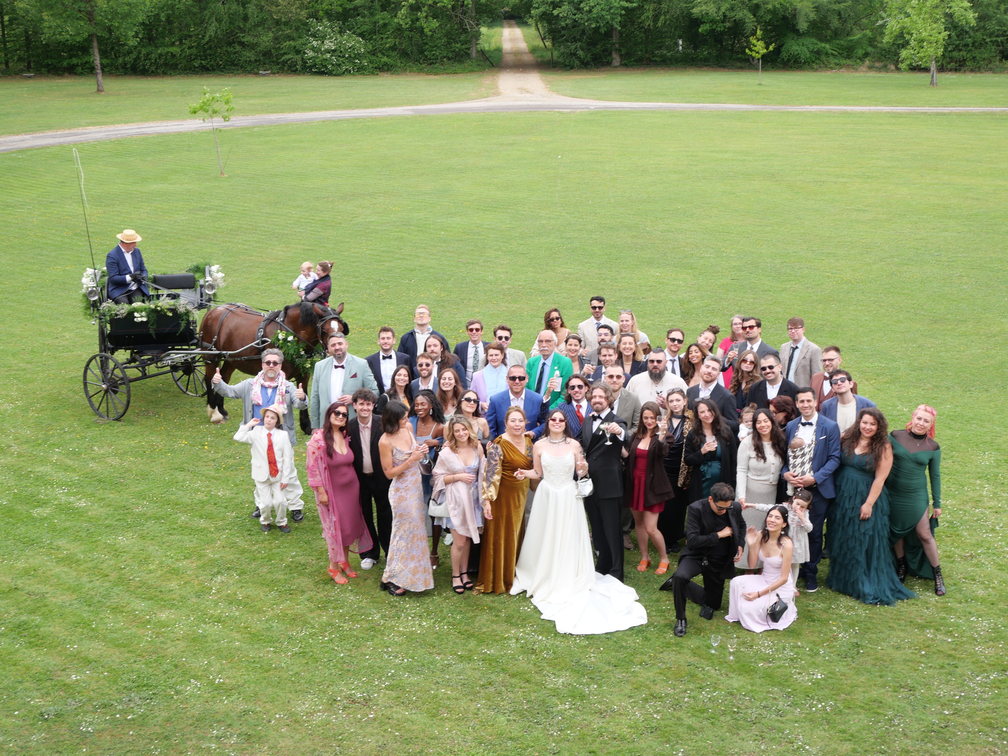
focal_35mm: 46
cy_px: 378
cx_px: 504
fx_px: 1339
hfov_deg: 41.2
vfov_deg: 31.5
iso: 200
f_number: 6.3
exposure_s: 1/80
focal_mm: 23
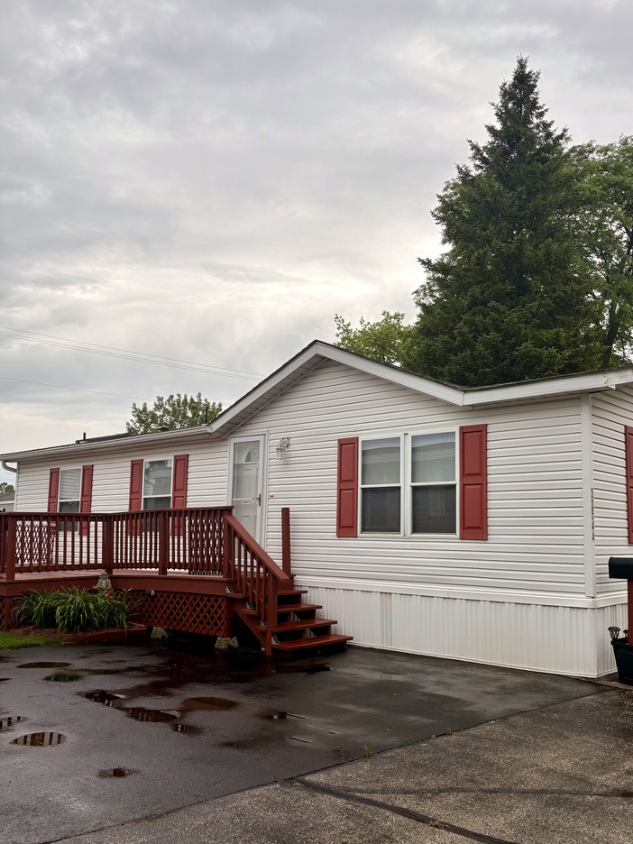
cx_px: 364
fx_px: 731
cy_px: 445
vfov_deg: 59.9
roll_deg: -1.4
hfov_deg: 46.6
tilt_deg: +8.2
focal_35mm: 30
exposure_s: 1/2865
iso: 50
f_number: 1.6
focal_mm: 5.96
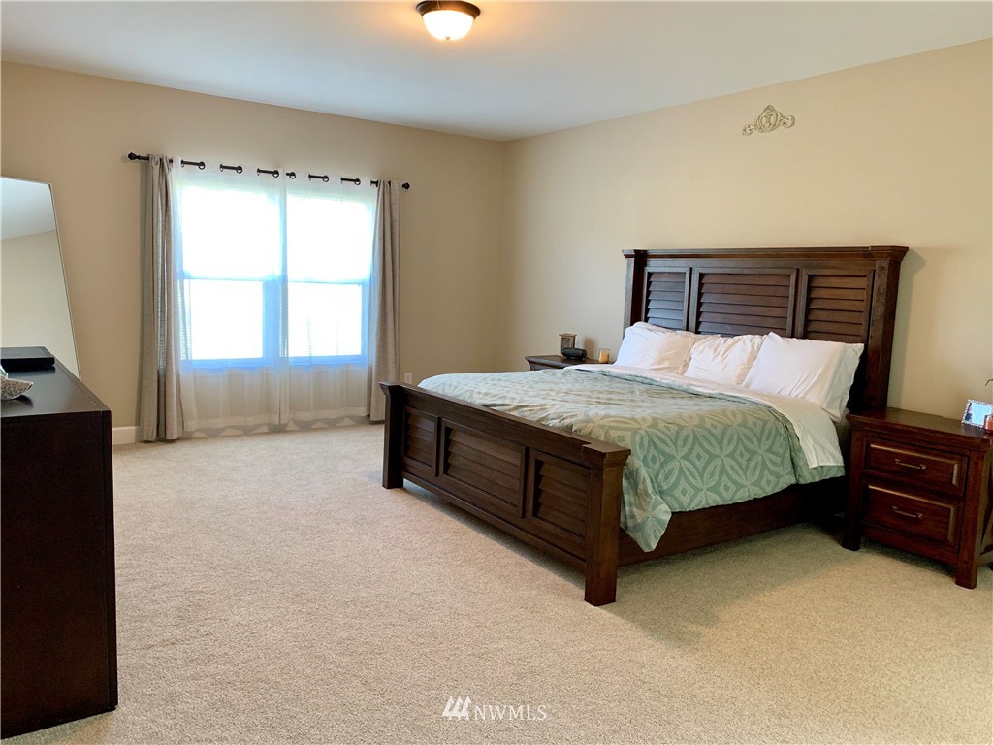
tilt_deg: -6.7
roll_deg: -2.5
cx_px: 496
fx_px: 746
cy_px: 372
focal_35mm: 26
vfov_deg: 53.1
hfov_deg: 67.3
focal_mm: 4.25
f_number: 1.8
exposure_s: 1/60
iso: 200
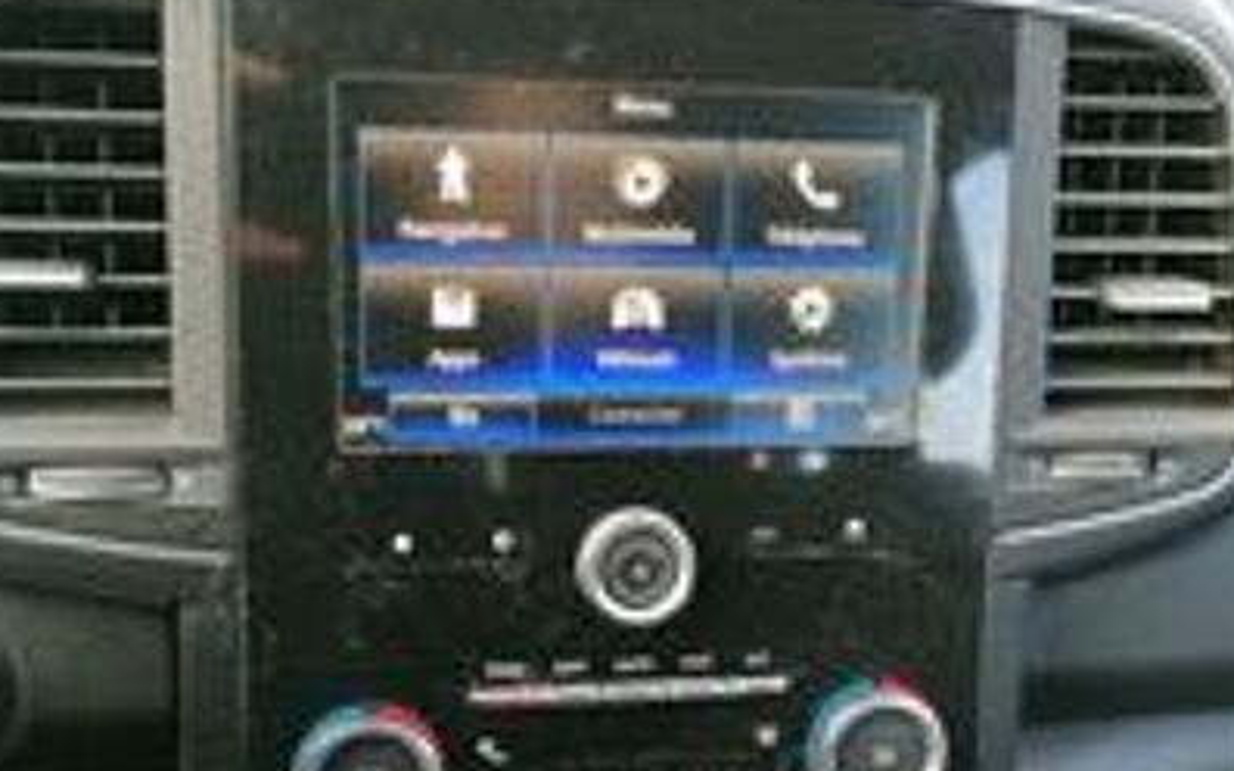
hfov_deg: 40.2
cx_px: 724
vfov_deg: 25.7
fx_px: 1681
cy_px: 491
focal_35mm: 50
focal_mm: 4.75
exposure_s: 1/50
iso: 100
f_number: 1.8
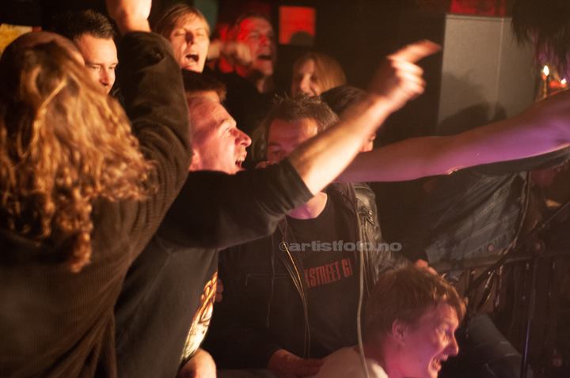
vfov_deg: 18.1
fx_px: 1186
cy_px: 189
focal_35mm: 75
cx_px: 285
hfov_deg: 27.0
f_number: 1.8
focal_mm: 50
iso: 640
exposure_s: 1/60
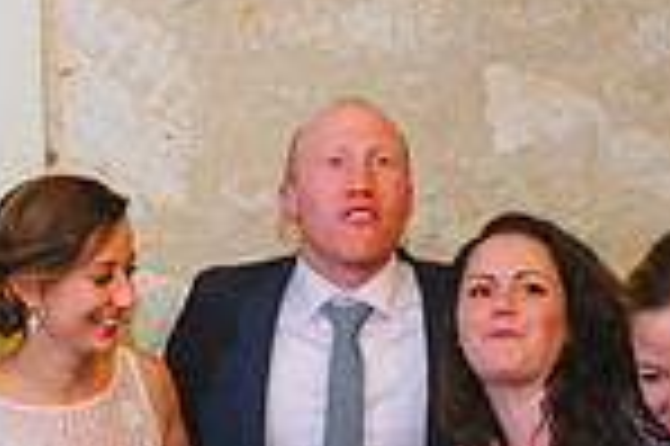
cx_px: 103
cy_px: 559
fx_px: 1952
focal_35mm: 105
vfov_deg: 12.6
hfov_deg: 19.2
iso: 2000
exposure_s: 1/80
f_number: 2.8
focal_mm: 27
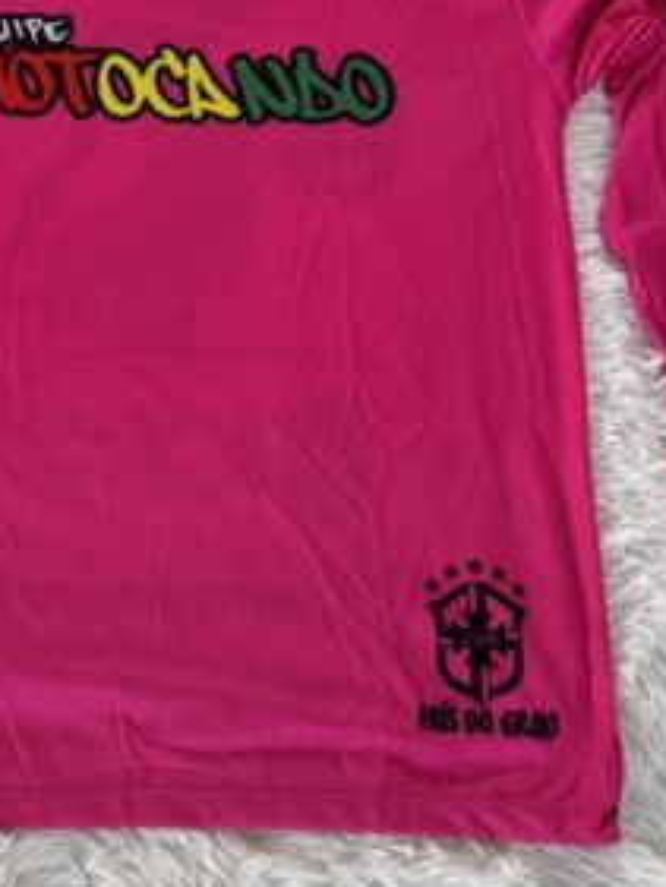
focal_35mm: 57
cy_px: 390
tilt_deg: -72.4
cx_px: 126
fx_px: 1461
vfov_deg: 33.7
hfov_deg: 25.2
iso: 125
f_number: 1.78
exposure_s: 1/121
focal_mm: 6.76
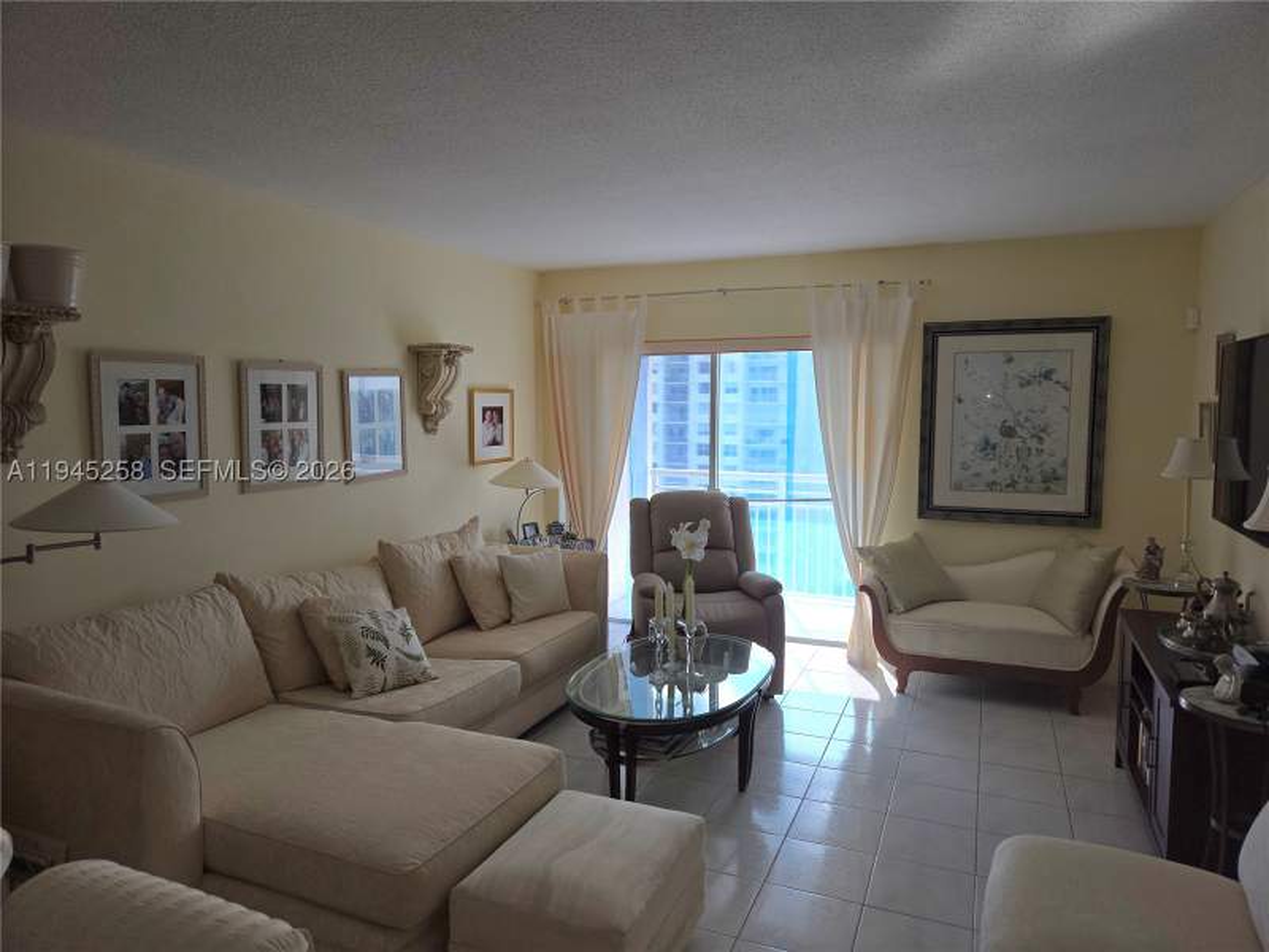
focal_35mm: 23
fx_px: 843
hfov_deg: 73.9
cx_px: 634
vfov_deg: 58.9
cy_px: 476
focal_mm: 5.4
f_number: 1.8
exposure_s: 1/556
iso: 25
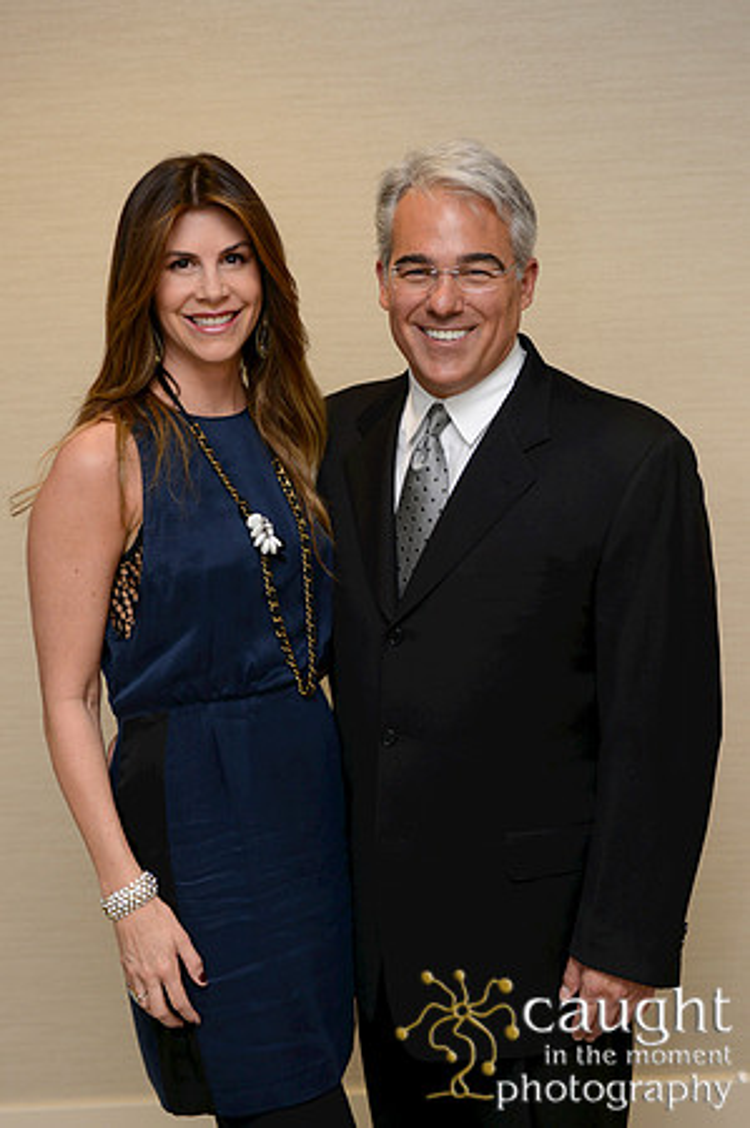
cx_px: 375
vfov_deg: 39.6
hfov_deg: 26.9
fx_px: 1566
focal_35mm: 50
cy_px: 564
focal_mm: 50
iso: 640
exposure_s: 1/100
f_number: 3.5
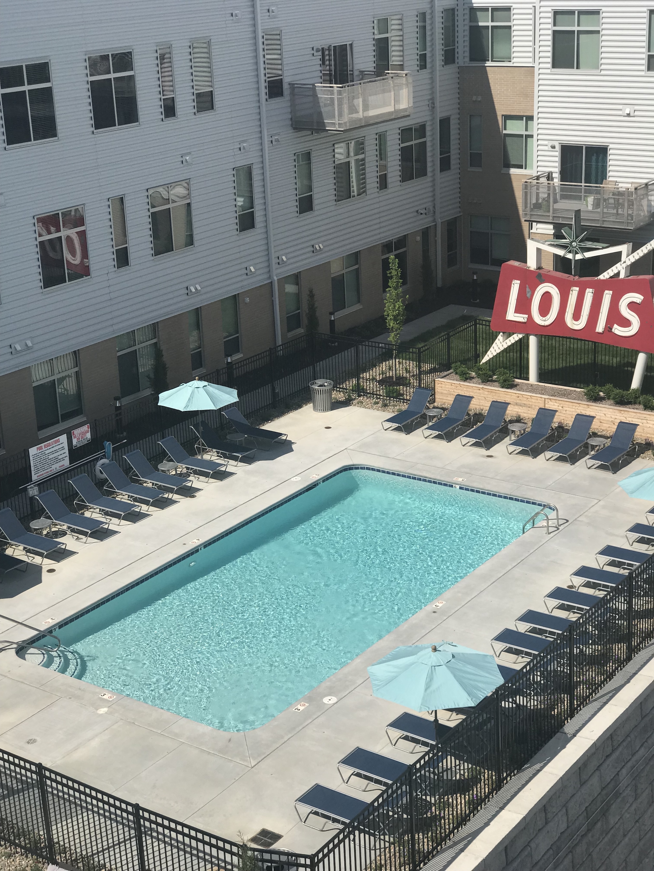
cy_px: 436
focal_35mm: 57
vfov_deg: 33.8
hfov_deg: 25.7
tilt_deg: -19.6
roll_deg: +2.5
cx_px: 327
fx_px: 1436
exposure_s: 1/1623
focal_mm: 6.6
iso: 20
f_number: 2.8
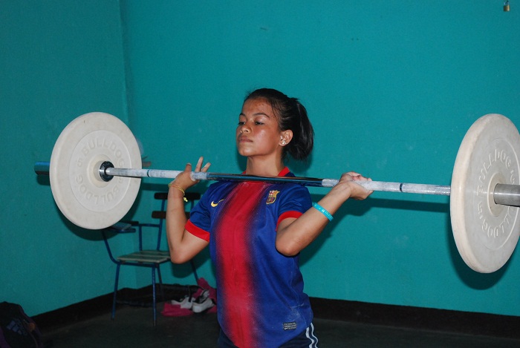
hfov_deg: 30.5
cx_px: 260
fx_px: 955
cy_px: 174
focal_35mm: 66
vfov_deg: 20.7
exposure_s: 1/200
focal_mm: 44
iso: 800
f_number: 5.6
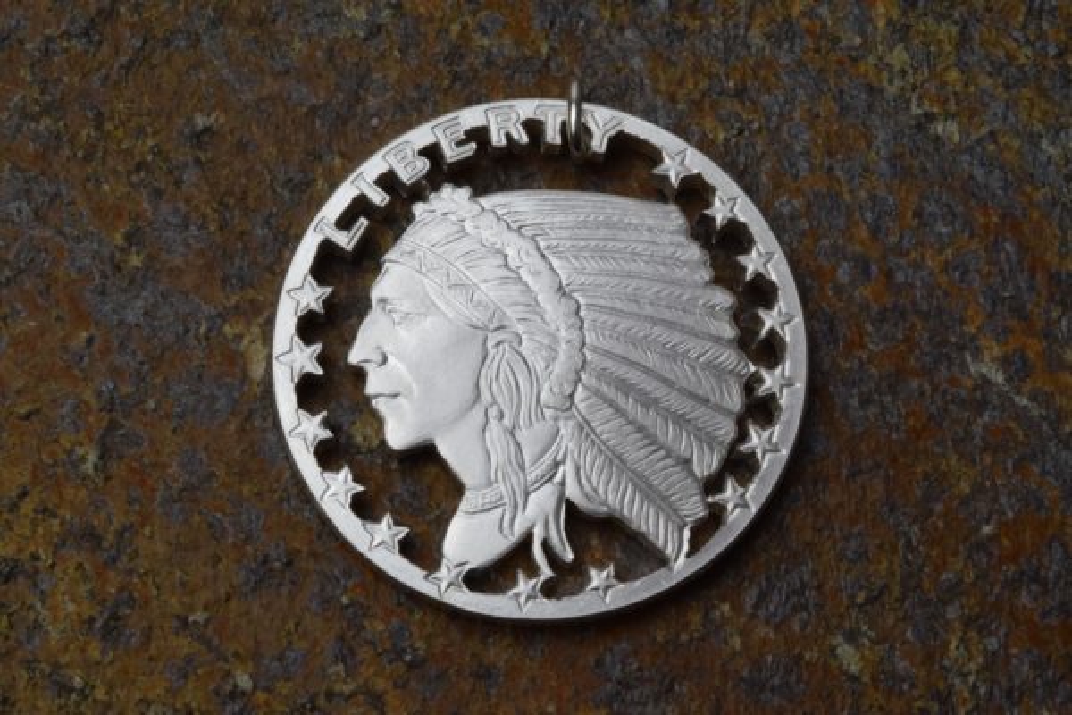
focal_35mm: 78
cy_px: 358
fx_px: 2322
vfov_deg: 17.5
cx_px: 536
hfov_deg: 26.0
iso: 500
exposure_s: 1/10
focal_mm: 52
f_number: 32
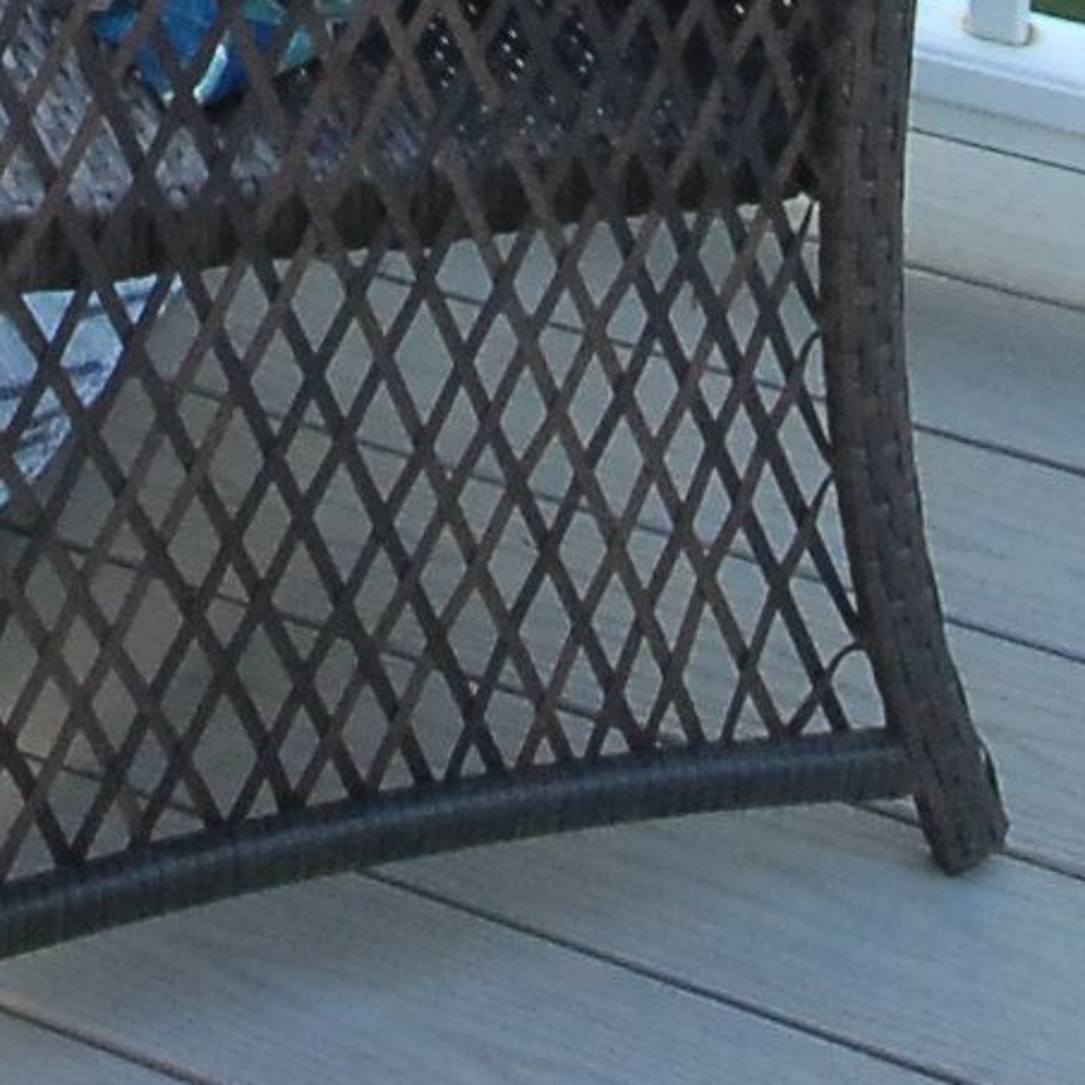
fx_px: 3865
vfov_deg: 11.4
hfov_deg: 15.5
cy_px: -1928
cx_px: -172
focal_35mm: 109
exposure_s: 1/60
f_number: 7.1
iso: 500
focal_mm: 10
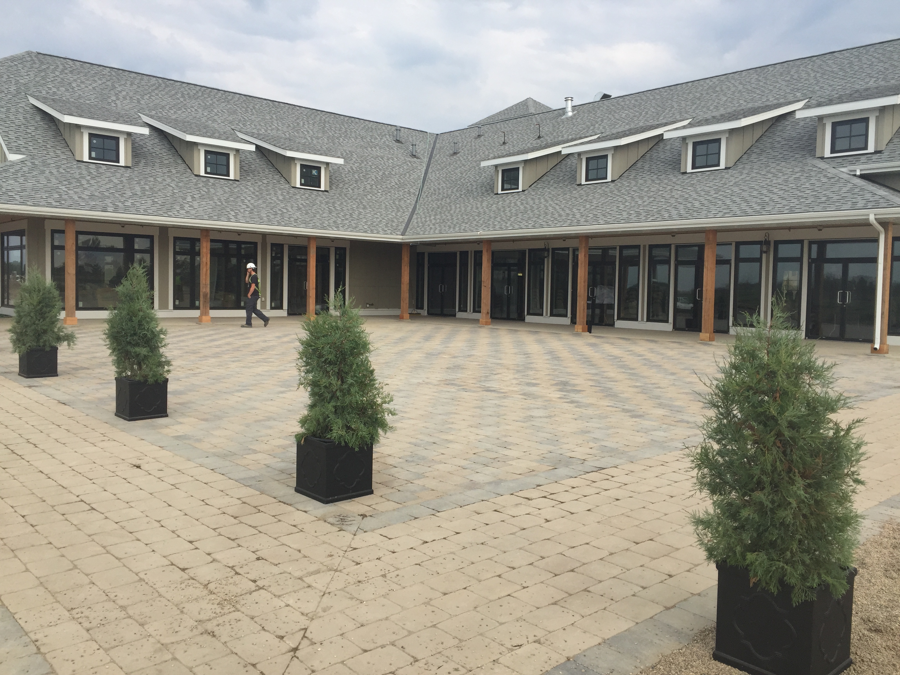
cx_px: 450
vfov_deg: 48.2
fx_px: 754
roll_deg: -1.3
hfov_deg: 61.7
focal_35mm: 29
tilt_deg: -2.0
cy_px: 338
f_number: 2.2
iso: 32
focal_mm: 4.15
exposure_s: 1/1364
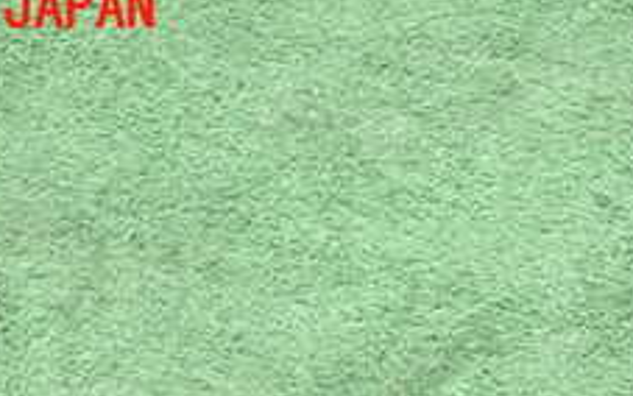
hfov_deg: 28.9
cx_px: 485
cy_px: 602
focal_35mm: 70
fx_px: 1208
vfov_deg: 16.8
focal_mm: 4.5
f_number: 5.6
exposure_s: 1/60
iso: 100
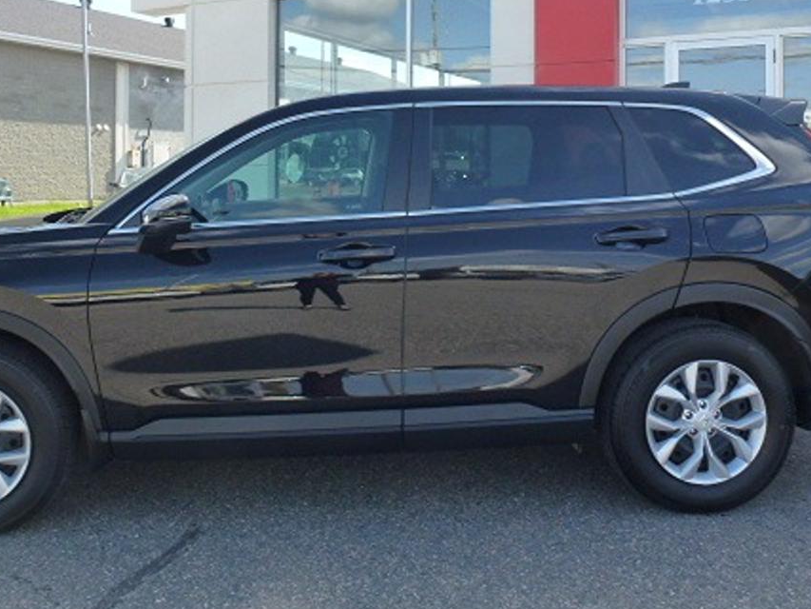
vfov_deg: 38.9
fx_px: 844
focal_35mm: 36
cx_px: 358
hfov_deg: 51.2
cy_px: 173
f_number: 4
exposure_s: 1/320
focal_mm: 4.3
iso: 160
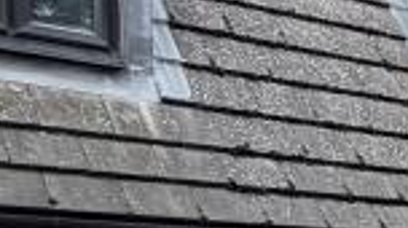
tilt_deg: -0.3
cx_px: 897
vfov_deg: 11.3
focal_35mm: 103
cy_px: 338
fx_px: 1113
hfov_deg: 15.2
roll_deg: -0.4
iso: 64
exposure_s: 1/502
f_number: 2.2
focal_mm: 2.22
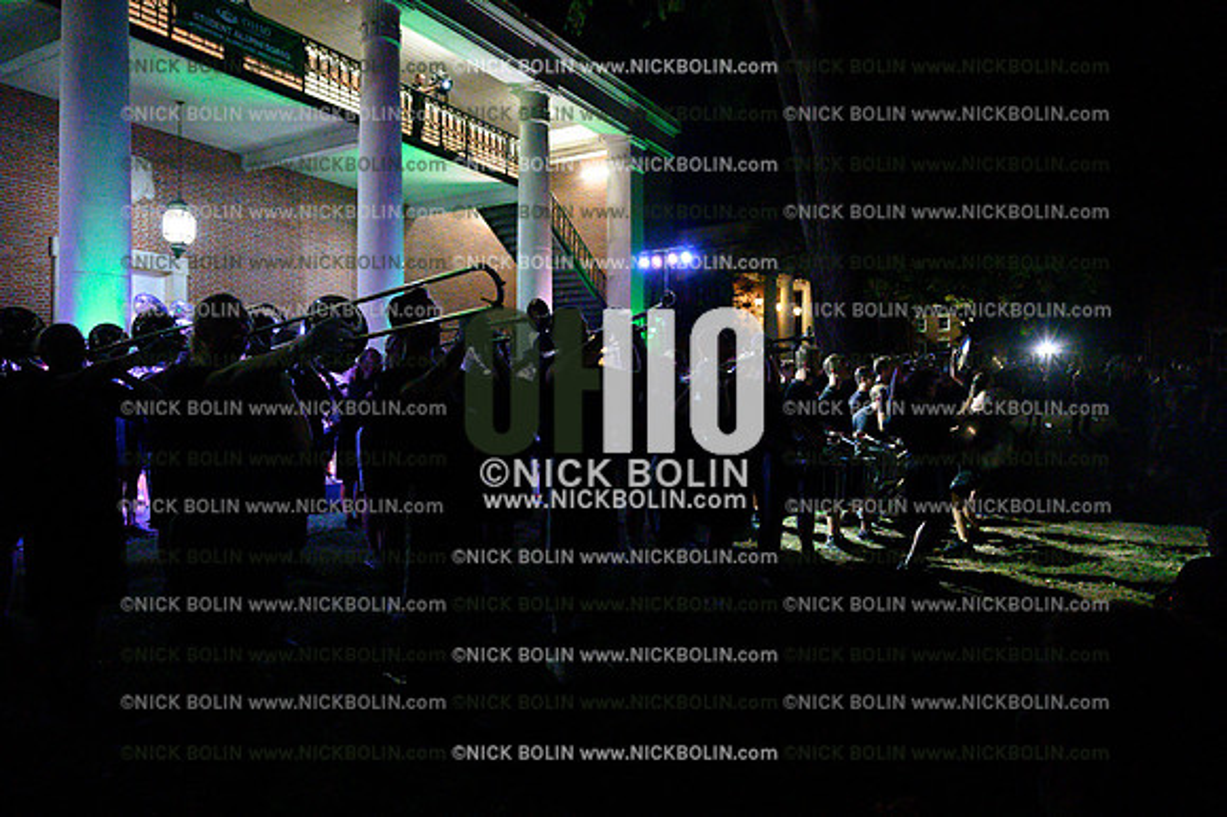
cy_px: 408
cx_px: 614
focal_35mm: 24
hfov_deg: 73.8
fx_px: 818
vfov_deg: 53.1
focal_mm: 24
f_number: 4
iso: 51200
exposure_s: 1/500
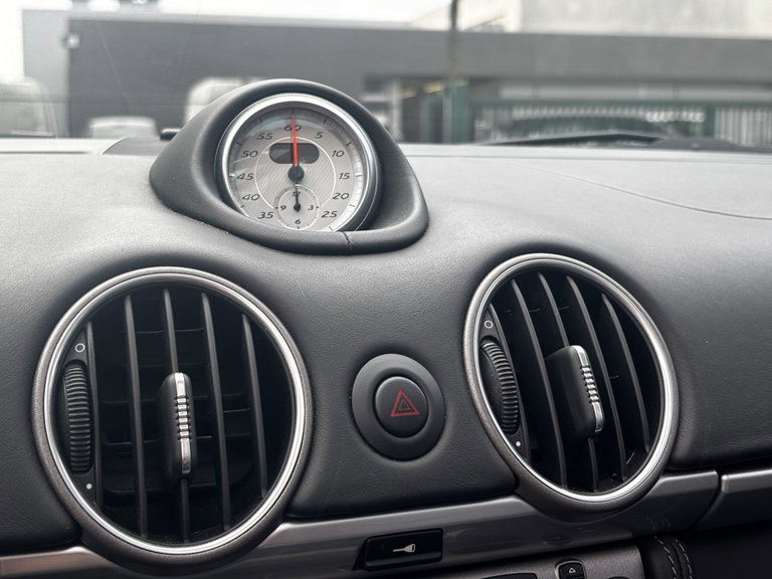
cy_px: 290
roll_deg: -0.5
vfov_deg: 28.0
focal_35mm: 52
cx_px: 386
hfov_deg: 36.8
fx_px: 1160
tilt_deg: -5.9
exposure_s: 1/140
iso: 32
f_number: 1.6
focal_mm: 5.96
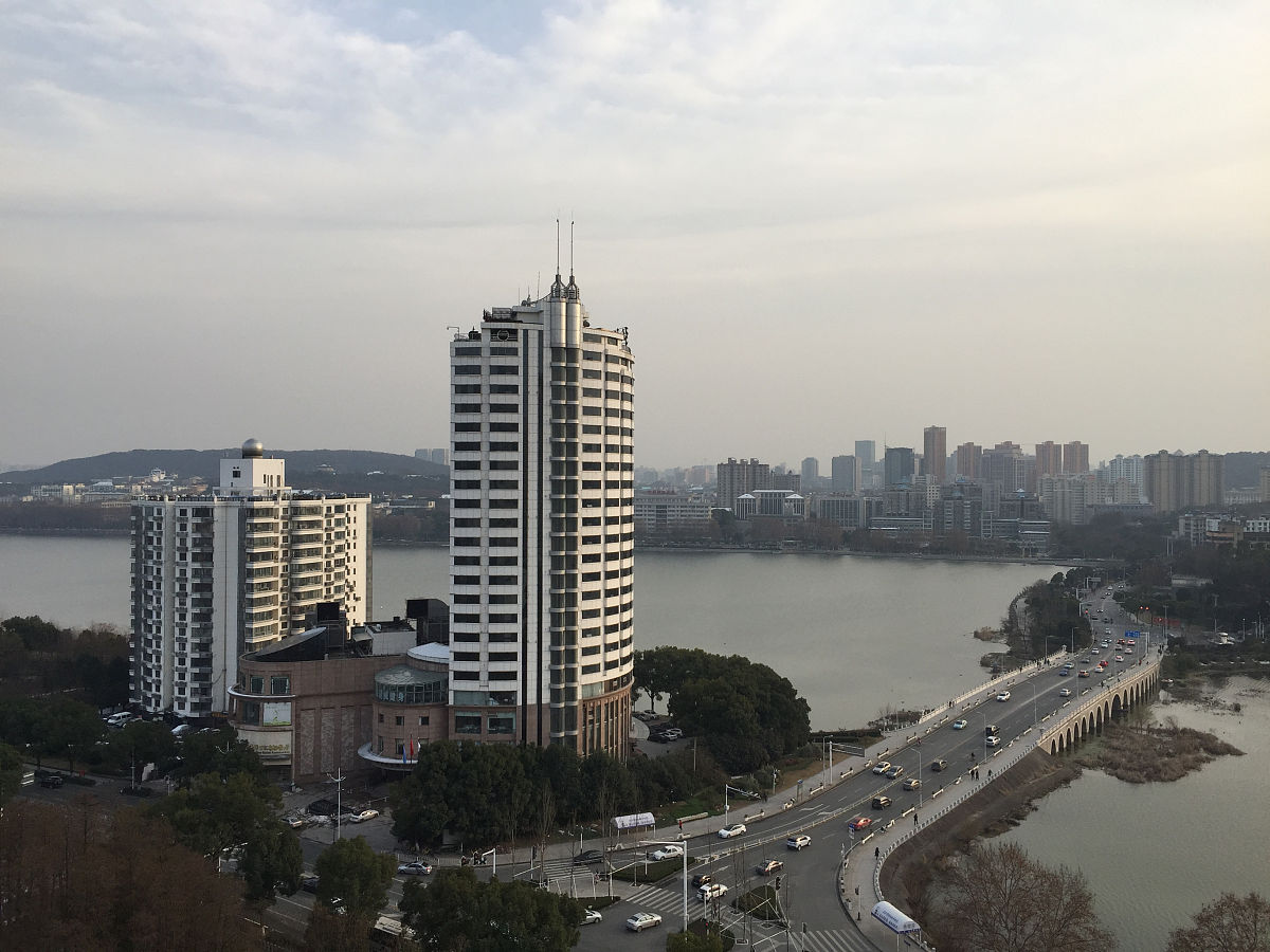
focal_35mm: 29
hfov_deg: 61.7
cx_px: 635
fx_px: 1064
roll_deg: -0.3
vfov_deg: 48.2
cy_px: 476
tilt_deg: +0.3
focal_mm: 4.15
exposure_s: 1/719
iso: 32
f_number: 2.2
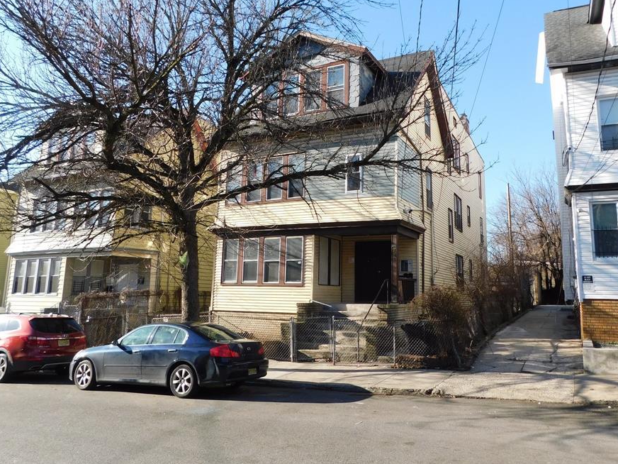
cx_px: 345
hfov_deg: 65.1
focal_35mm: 27
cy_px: 211
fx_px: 482
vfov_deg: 51.3
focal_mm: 4
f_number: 3
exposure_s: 1/640
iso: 125
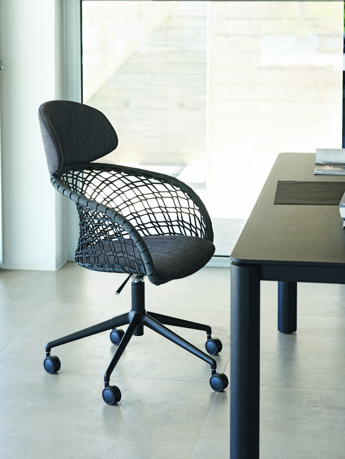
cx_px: 172
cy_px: 230
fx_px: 1156
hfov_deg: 17.0
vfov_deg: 22.5
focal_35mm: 87
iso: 100
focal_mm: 110
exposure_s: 1/10
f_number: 7.1
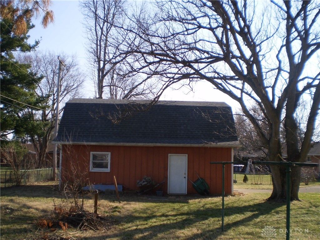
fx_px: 333
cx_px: 160
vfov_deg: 39.7
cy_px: 120
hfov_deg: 51.4
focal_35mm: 36
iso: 64
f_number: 3.1
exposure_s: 1/640
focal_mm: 6.3
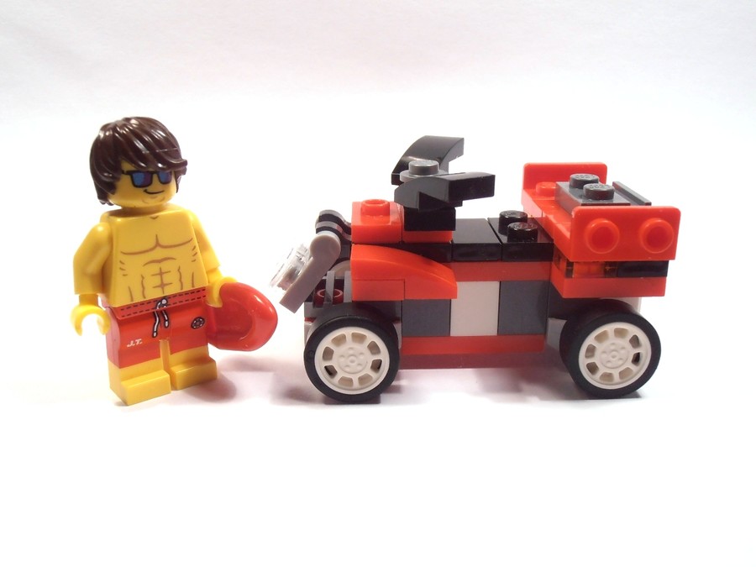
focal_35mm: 37
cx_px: 378
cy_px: 284
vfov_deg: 38.7
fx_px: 808
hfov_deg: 50.1
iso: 80
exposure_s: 1/40
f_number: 3.9
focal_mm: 6.61
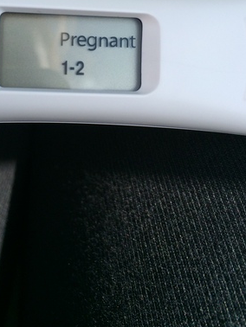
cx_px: 88
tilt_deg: -70.7
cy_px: 75
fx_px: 435
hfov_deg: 31.4
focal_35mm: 46
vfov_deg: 39.9
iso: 32
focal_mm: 4.15
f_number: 2.2
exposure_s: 1/1026
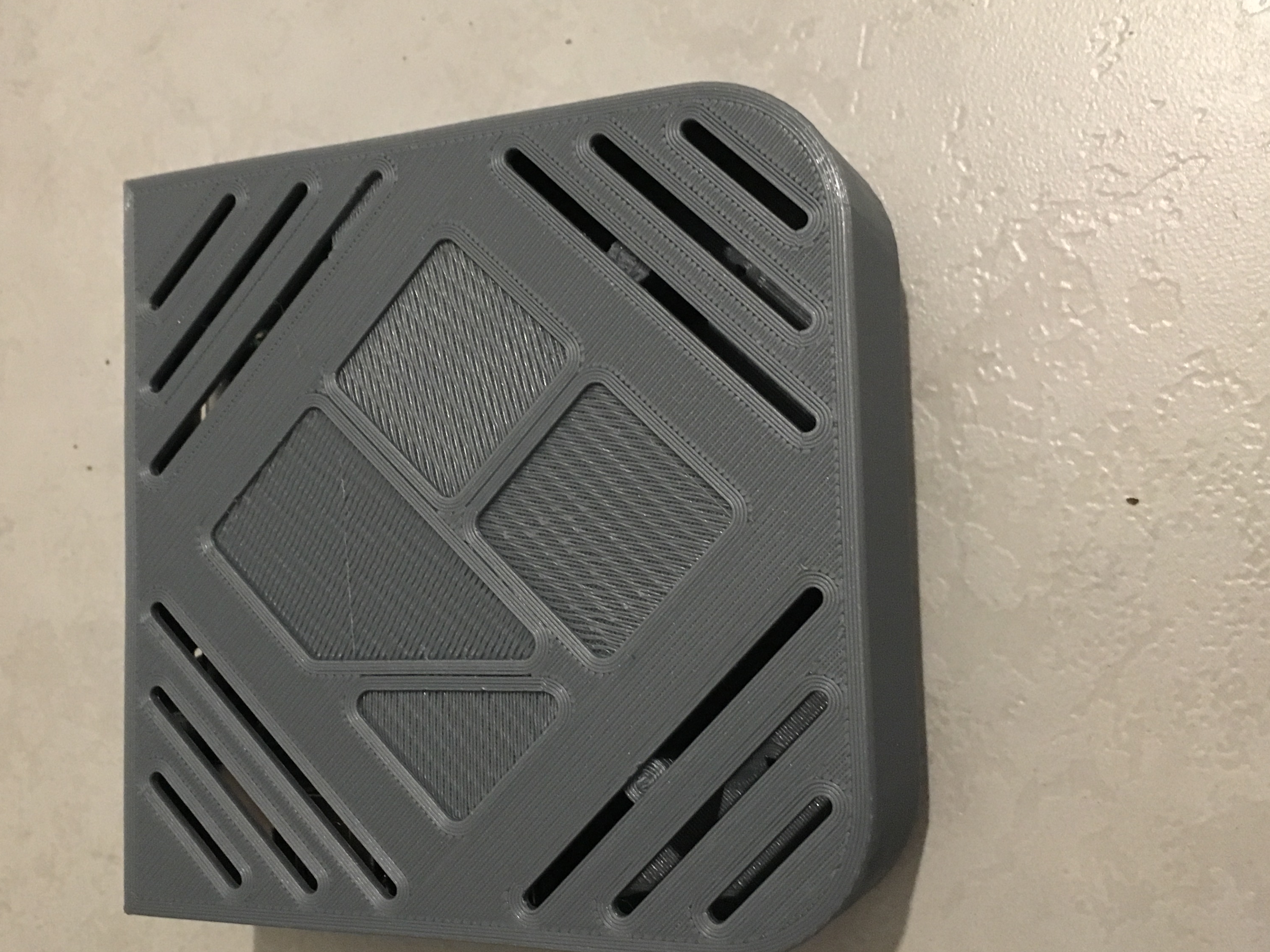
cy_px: 514
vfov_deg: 36.8
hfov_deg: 47.6
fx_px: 1431
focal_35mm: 39
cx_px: 519
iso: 200
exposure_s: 1/30
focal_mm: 4.15
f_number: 2.2
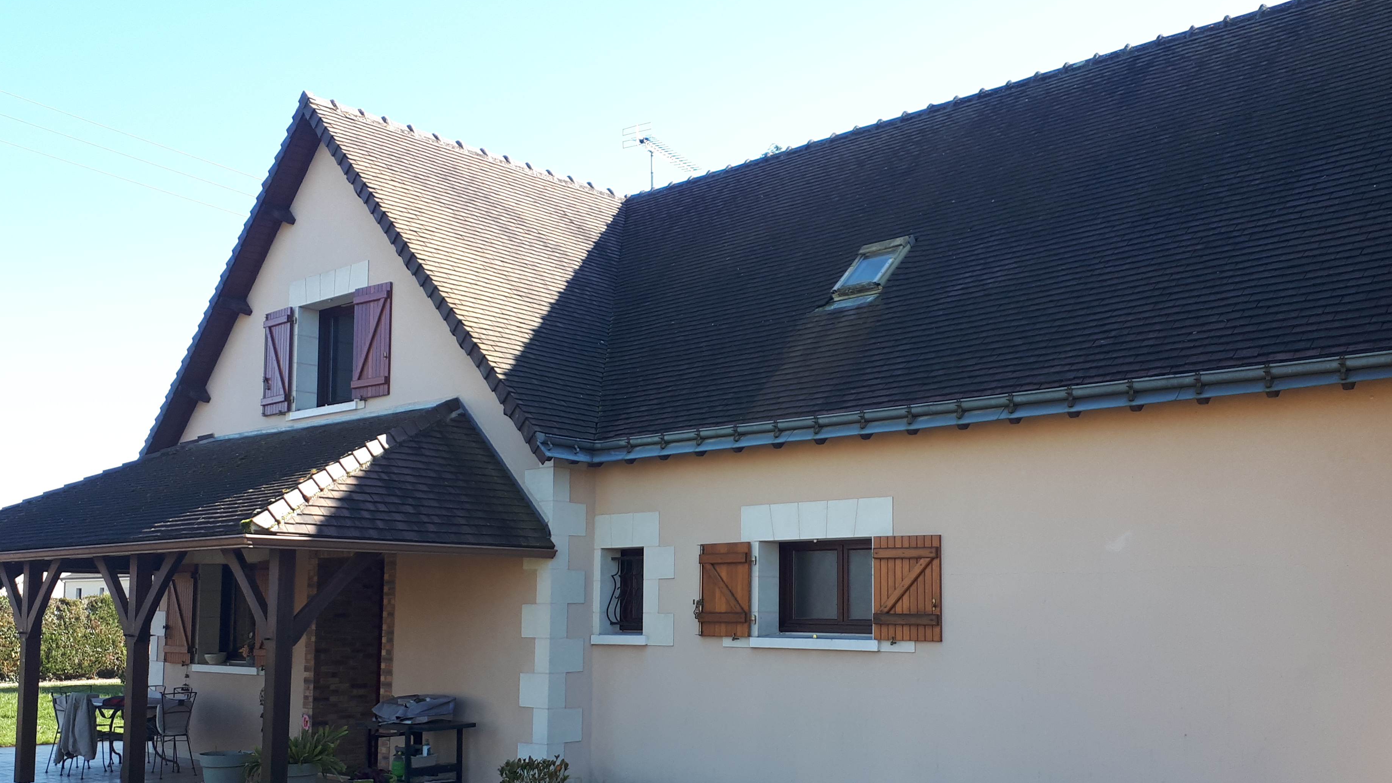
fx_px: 1366
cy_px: 494
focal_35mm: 37
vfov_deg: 31.8
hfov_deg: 53.9
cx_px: 771
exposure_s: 1/294
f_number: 1.9
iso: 40
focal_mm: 3.6
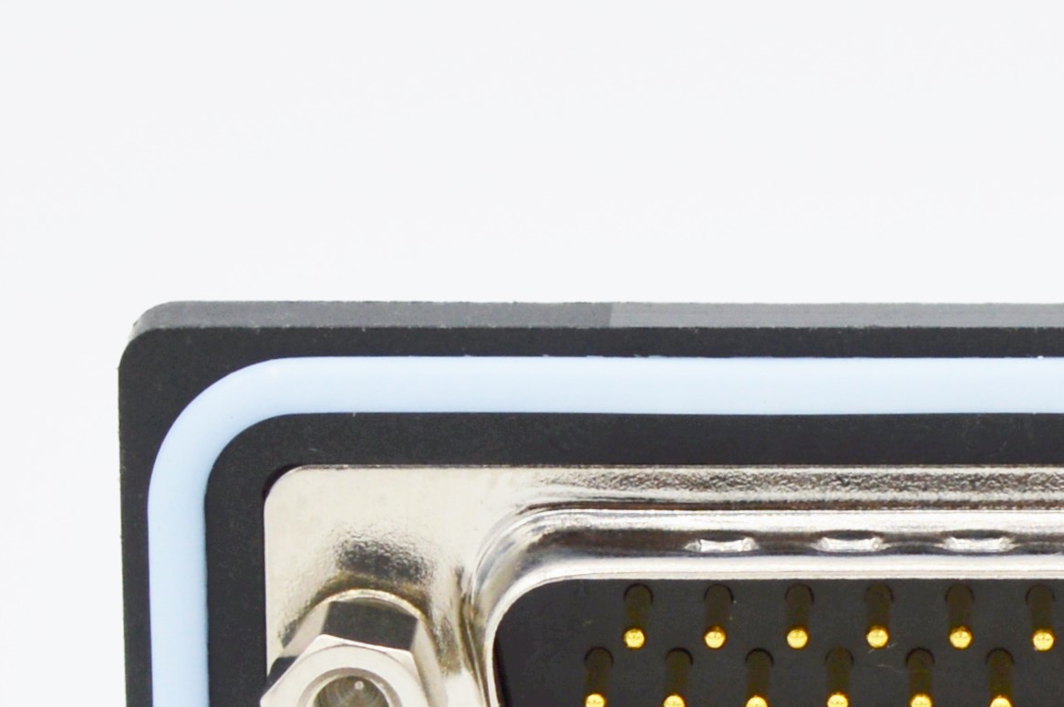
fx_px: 6231
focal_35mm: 211
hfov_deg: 9.6
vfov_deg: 6.5
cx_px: 1420
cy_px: 585
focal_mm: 40
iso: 100
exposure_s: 1/250
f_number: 8
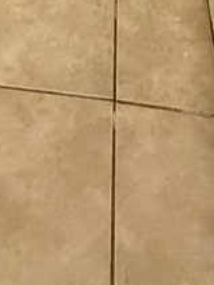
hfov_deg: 20.6
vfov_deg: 14.4
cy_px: -430
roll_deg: +1.5
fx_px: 585
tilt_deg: -11.9
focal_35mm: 71
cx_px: 51
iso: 250
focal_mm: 2.22
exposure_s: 1/60
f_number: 2.2
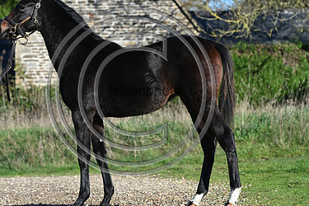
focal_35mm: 209
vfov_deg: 6.6
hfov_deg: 9.8
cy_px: 80
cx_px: 122
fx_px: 1794
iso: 250
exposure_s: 1/1250
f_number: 4.5
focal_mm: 135
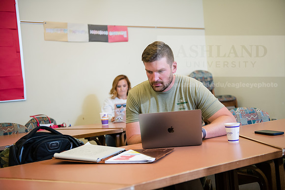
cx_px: 142
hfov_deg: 41.1
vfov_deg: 28.1
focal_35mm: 48
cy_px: 95
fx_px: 380
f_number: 2.8
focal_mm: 48
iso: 640
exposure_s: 1/200
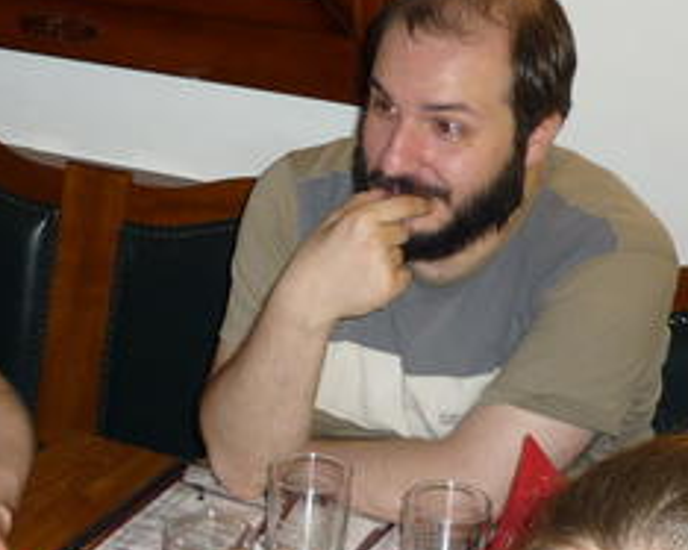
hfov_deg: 21.2
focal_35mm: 88
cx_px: 38
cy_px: 265
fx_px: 1791
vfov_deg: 17.5
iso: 125
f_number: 2.8
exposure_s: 1/60
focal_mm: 5.5
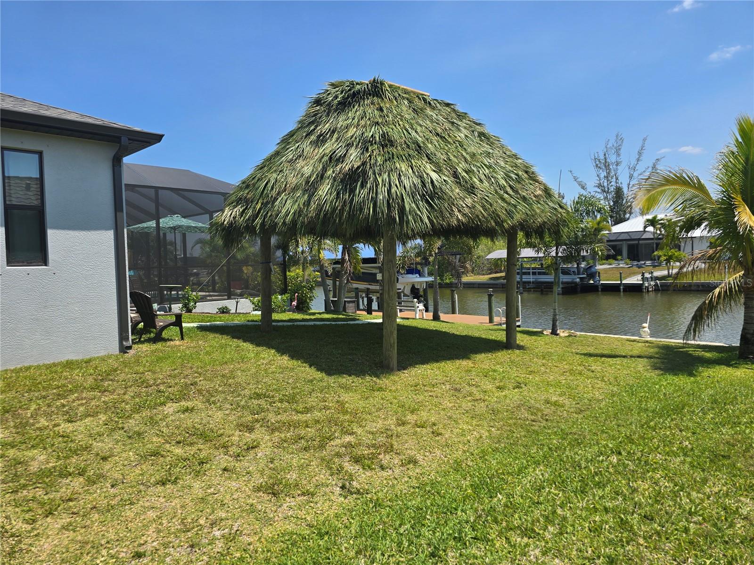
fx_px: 501
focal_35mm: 23
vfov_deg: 58.9
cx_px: 377
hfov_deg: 73.9
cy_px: 282
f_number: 1.7
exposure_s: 1/924
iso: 12
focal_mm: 6.3
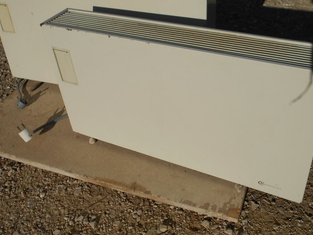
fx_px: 334
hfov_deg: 50.1
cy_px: 101
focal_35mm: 37
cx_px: 173
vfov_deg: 38.6
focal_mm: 4.6
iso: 80
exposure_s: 1/500
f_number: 8
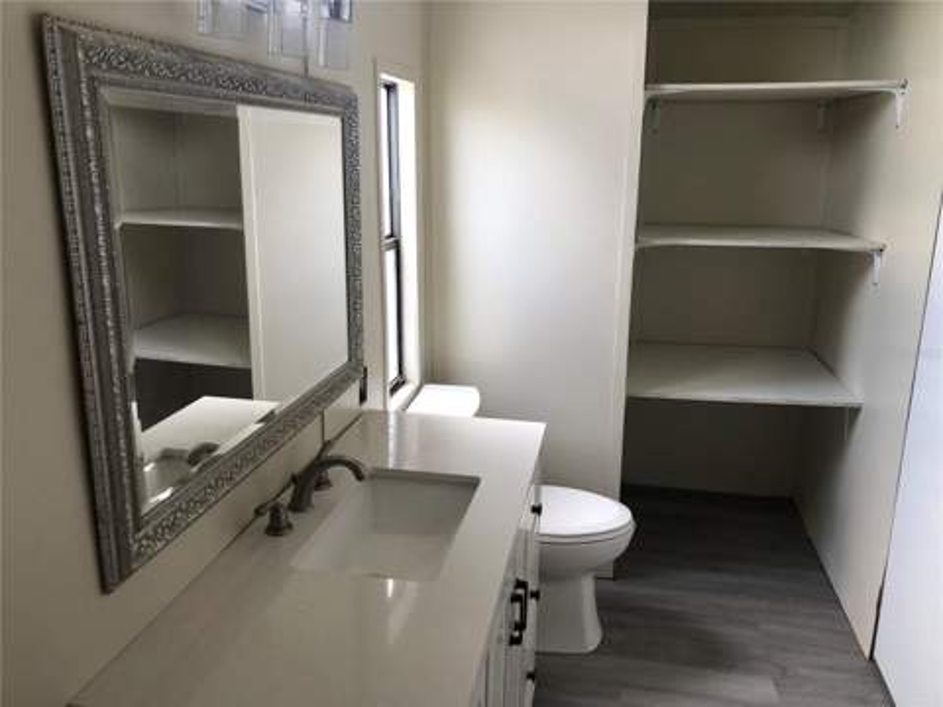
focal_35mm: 28
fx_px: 763
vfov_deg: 49.7
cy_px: 354
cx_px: 472
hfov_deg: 63.4
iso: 20
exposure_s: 1/30
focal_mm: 3.99
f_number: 1.8
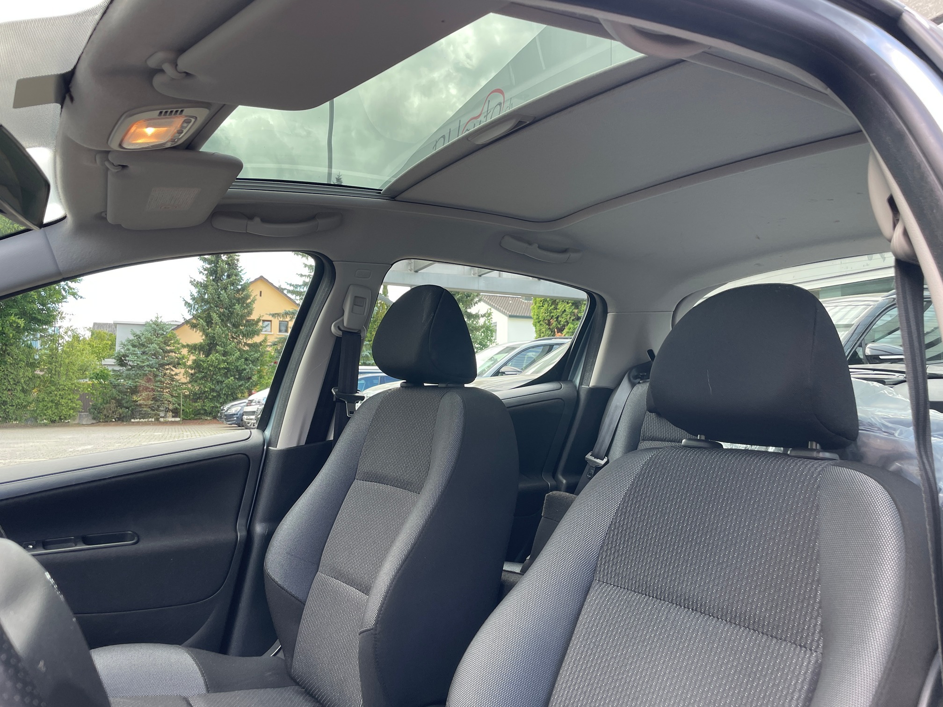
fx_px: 708
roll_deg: -0.4
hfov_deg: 67.3
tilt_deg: +4.1
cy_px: 354
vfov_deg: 53.1
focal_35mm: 26
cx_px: 472
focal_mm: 4.2
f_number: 1.6
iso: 32
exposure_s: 1/132
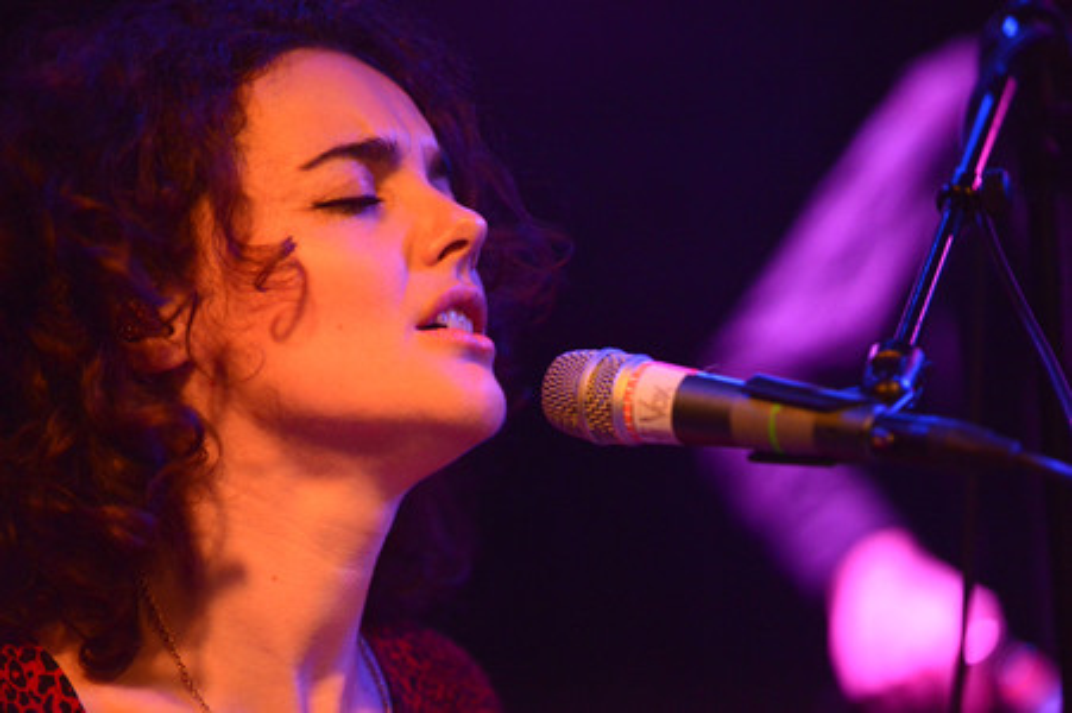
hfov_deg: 15.8
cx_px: 536
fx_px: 3868
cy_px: 356
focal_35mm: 130
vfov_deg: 10.5
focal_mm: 130
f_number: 2.8
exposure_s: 1/200
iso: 8063
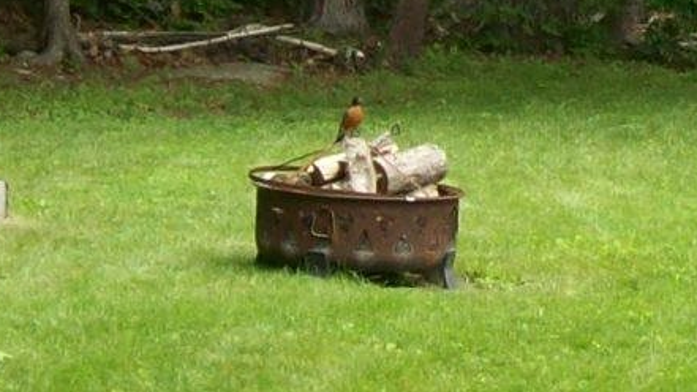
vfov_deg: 6.6
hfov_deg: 11.7
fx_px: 3363
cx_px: 713
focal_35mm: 182
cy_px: -62
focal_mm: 6
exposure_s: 1/205
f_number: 2.7
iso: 80
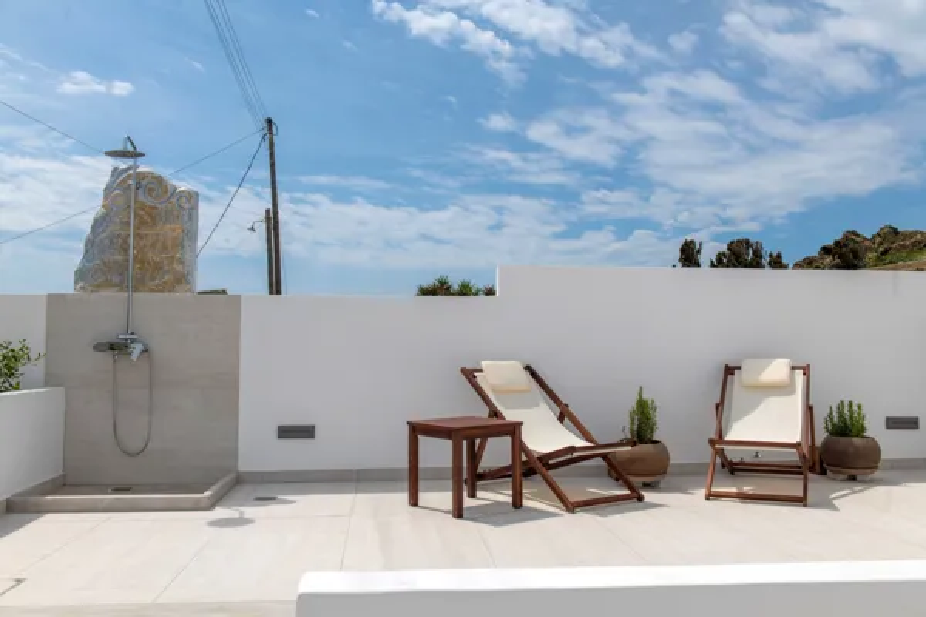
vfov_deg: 41.1
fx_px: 823
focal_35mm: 32
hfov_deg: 58.7
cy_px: 308
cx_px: 463
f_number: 6.3
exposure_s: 1/1250
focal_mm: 32
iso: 100
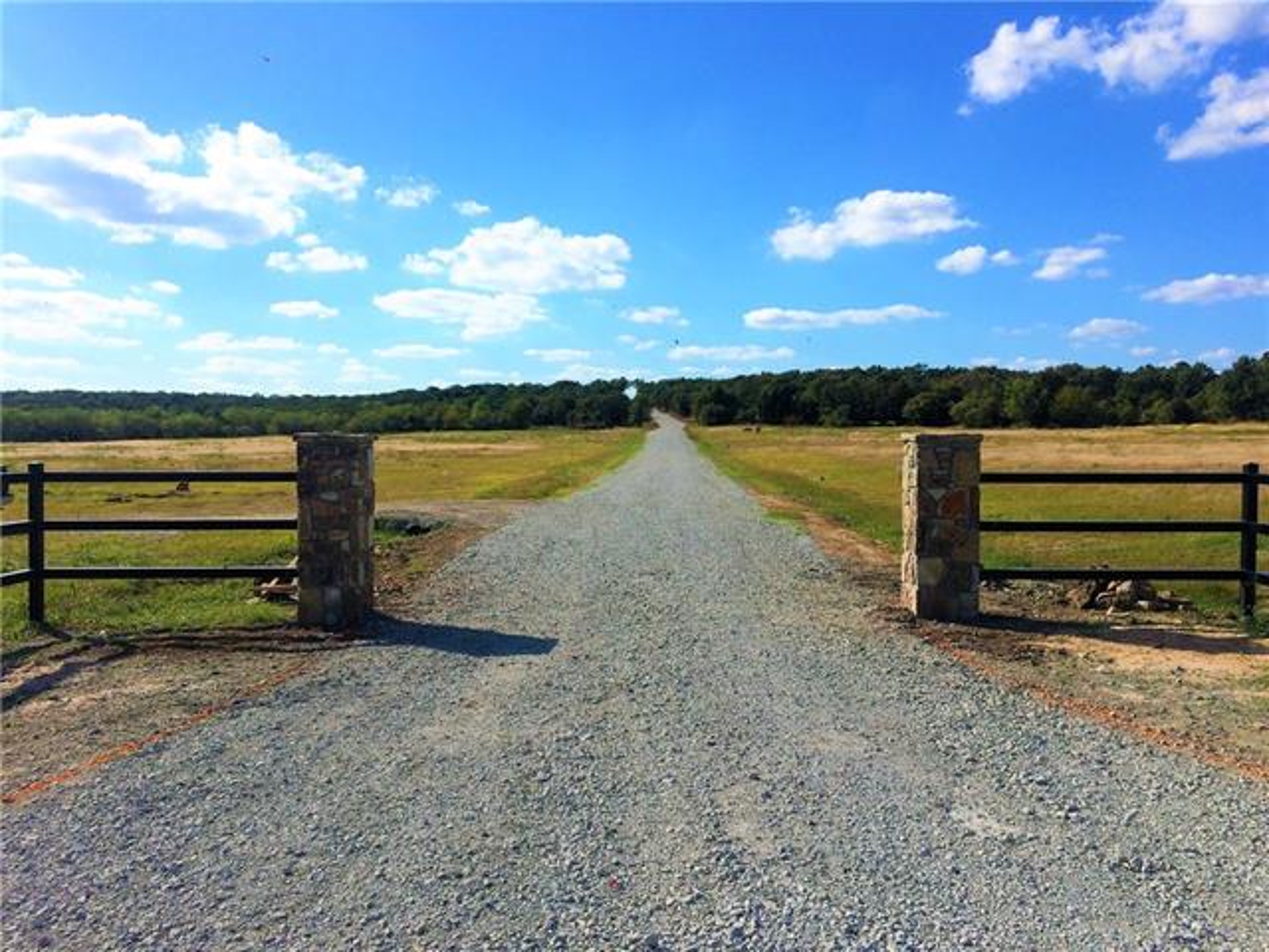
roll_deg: -1.1
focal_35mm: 29
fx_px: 1063
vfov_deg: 48.2
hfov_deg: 61.7
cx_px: 634
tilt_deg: -3.4
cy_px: 476
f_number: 2.2
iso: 32
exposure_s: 1/4566
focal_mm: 4.15
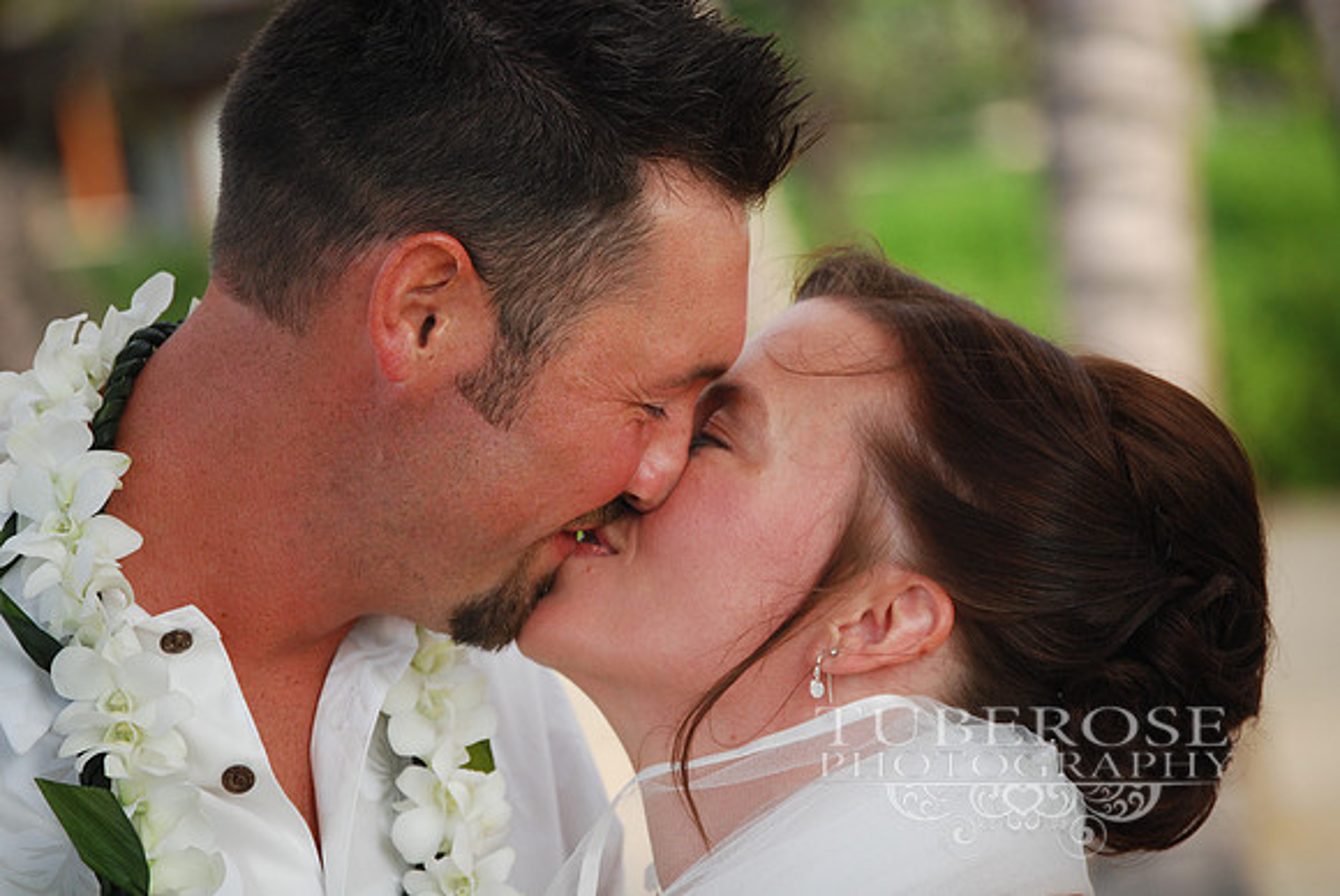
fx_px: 8104
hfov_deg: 9.5
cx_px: 670
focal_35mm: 218
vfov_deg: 6.3
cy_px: 448
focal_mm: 145
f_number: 5.3
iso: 320
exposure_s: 1/500
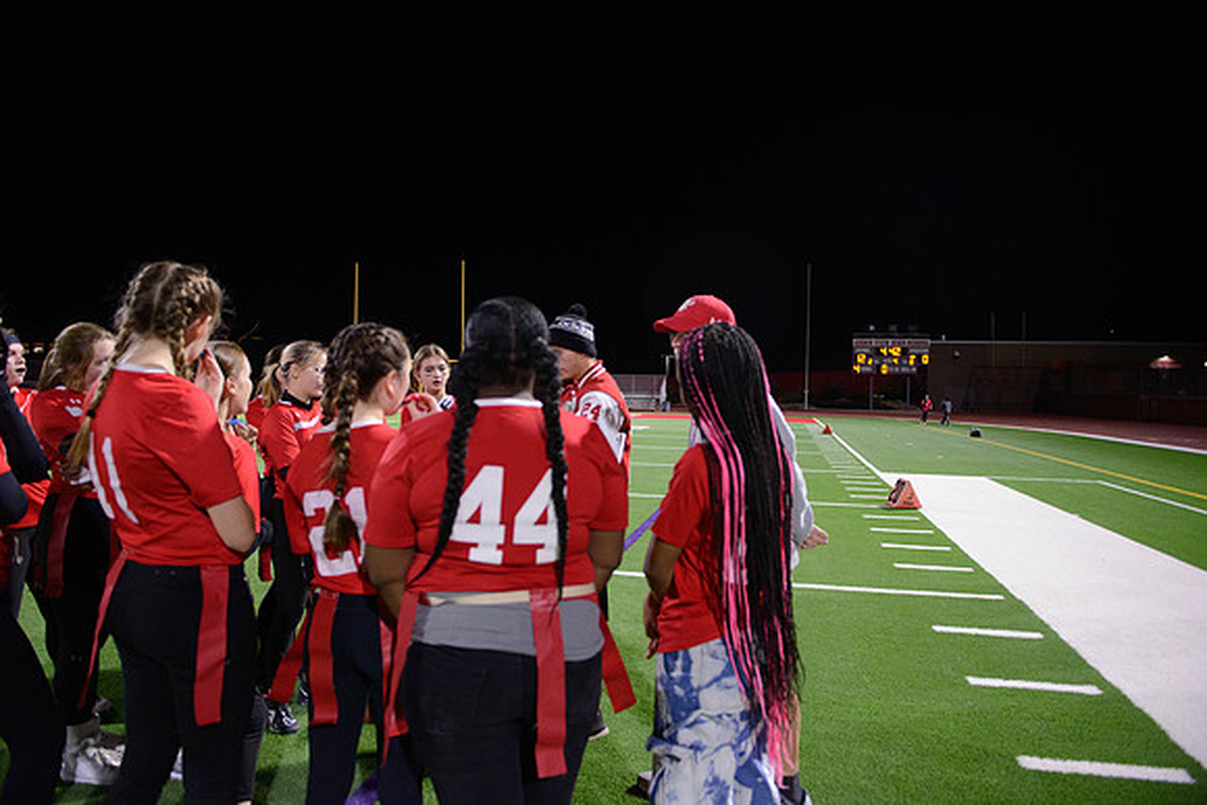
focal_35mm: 24
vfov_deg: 53.2
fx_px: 805
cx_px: 604
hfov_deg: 73.7
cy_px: 402
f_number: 2.8
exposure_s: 1/320
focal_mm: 24
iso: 3200
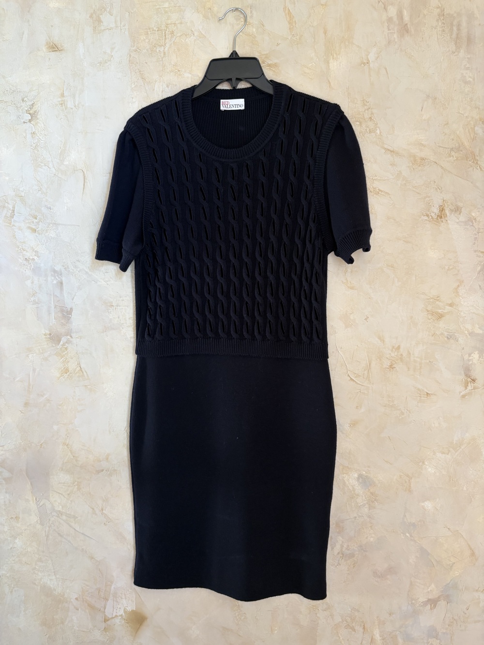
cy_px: 322
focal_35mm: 26
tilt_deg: -3.8
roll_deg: -1.3
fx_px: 485
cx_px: 242
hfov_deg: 53.1
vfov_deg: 67.3
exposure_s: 1/60
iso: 160
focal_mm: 5.96
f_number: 1.6
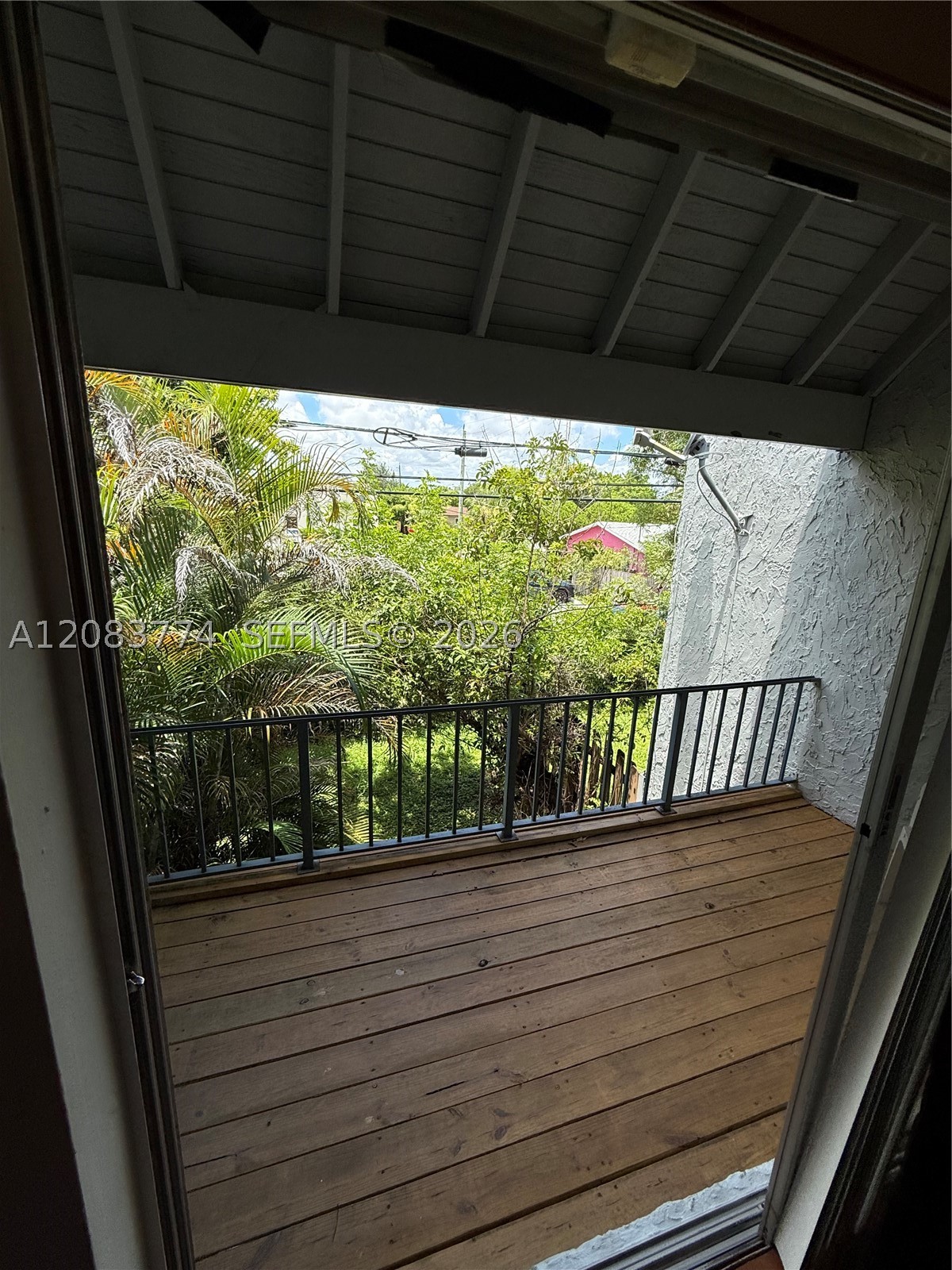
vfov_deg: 102.1
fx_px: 513
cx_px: 476
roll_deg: -2.6
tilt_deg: -13.5
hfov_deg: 85.7
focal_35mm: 14
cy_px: 635
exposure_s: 1/830
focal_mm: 2.22
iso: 64
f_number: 2.2
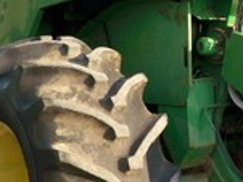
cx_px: 217
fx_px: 884
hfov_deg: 15.5
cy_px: -26
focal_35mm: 126
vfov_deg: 11.5
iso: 100
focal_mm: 6.3
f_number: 3.1
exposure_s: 1/250
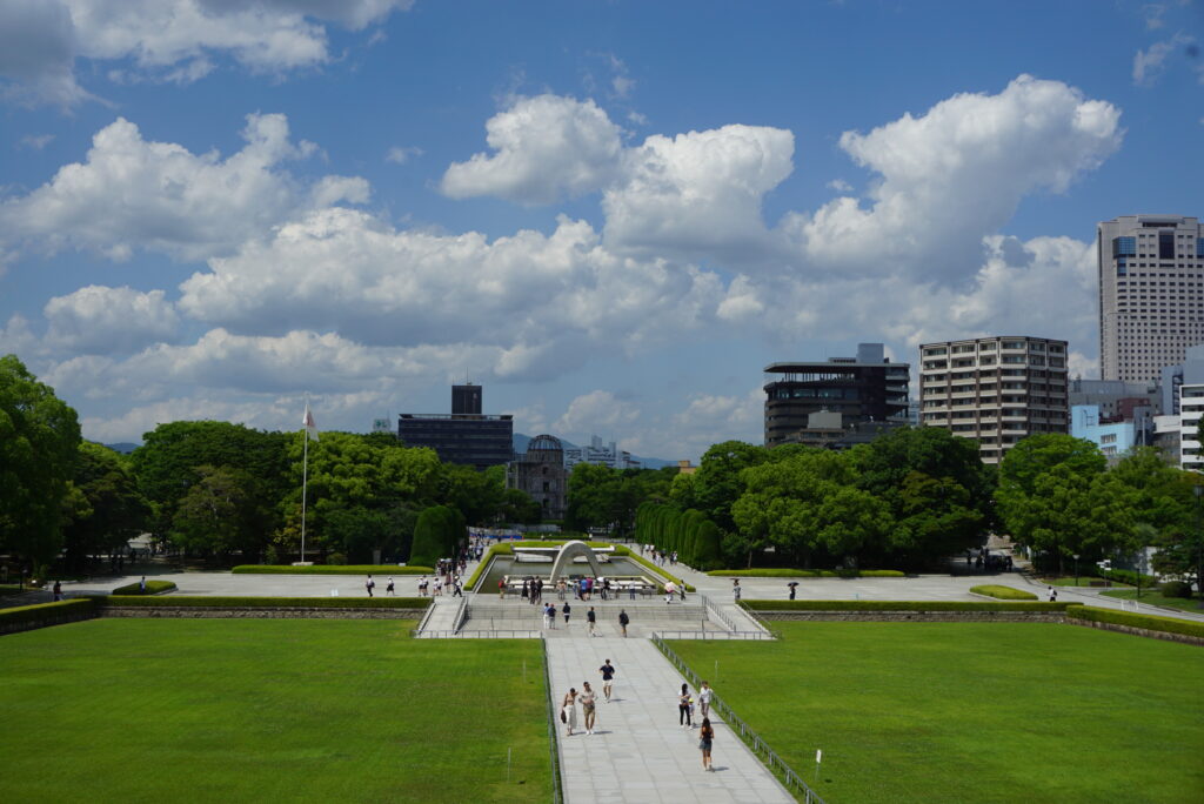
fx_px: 1456
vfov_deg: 30.9
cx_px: 602
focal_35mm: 44
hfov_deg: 44.9
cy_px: 402
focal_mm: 29
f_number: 11
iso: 100
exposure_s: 1/160
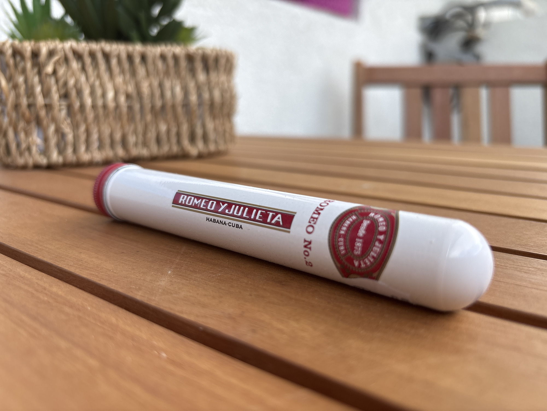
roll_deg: +2.8
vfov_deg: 53.1
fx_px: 411
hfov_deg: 67.3
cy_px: 206
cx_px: 274
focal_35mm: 26
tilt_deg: -12.5
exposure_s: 1/121
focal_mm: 5.96
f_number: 1.6
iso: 80
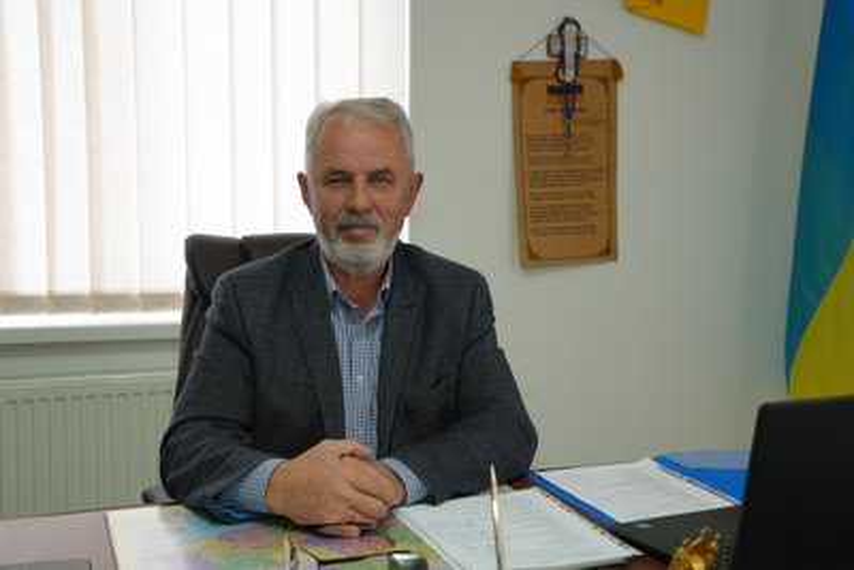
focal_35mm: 47
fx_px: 1115
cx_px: 427
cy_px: 285
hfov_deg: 41.9
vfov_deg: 28.7
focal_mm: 47
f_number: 4.5
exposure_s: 1/160
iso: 800
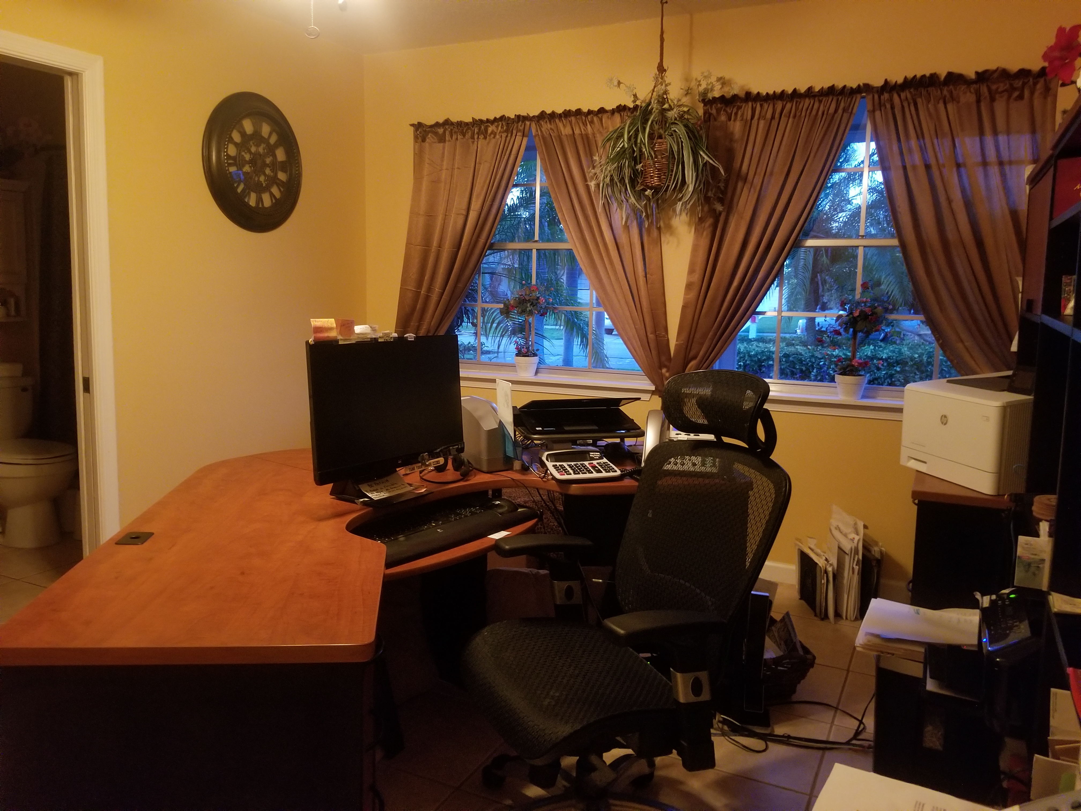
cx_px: 540
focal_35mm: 26
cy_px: 406
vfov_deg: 53.1
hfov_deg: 67.3
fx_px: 812
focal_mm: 4.25
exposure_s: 1/10
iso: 500
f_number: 1.7
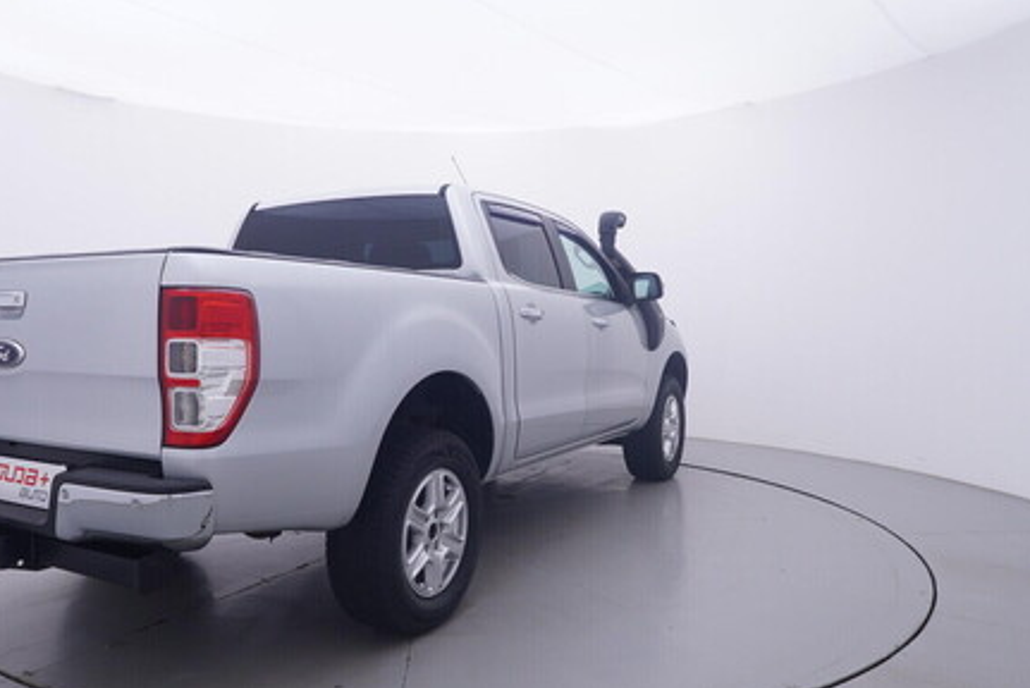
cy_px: 357
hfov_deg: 63.9
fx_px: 820
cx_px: 436
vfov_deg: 45.5
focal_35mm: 29
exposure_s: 1/80
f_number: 5
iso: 200
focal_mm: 15
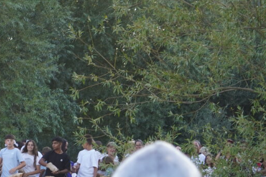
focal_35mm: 204
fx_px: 1509
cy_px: 139
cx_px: -40
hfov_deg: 9.9
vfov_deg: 6.7
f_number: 4.5
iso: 250
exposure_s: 1/160
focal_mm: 55
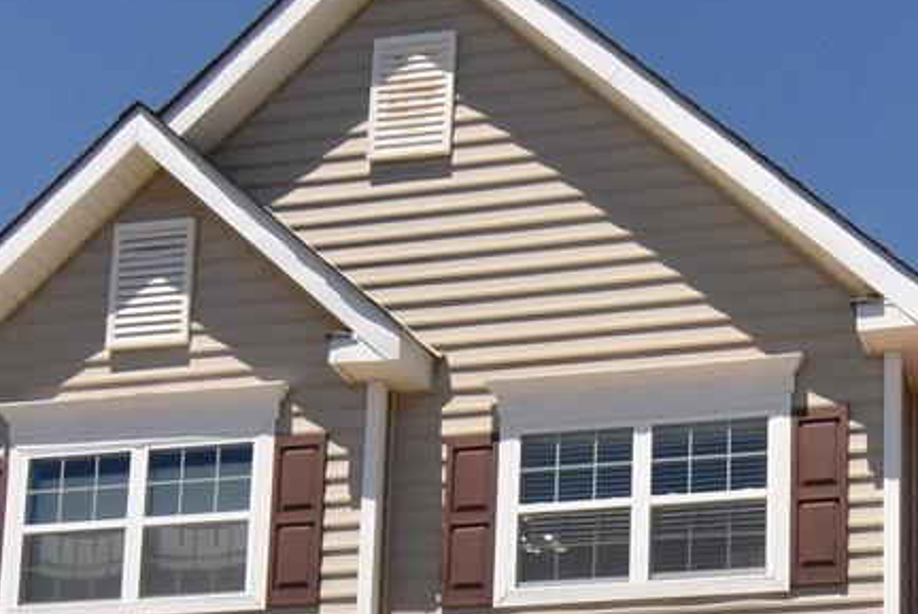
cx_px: 816
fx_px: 1787
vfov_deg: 17.8
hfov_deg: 27.8
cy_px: 871
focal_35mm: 70
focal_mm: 14
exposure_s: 1/1000
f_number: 16
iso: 800
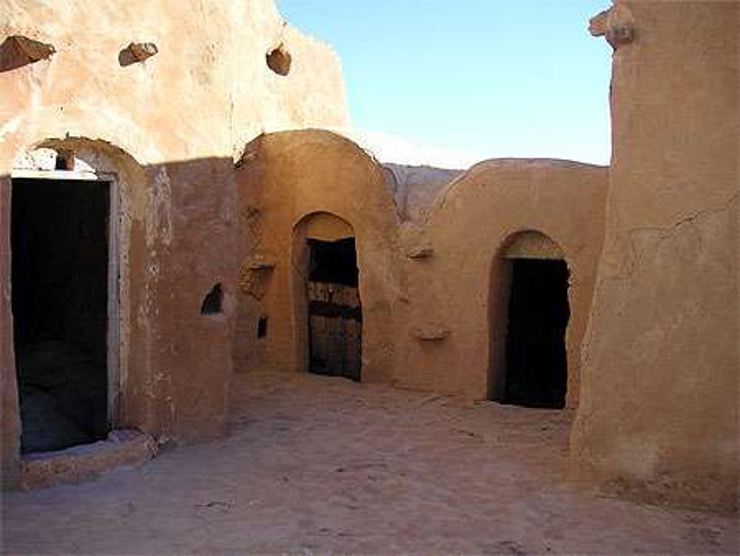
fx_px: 791
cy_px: 278
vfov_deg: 38.7
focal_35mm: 37
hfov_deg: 50.1
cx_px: 370
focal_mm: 6.1
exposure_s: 1/500
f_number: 2.8
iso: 50
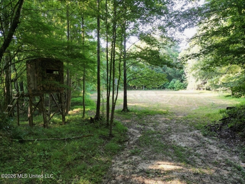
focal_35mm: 24
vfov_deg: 56.8
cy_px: 92
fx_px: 170
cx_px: 122
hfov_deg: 71.6
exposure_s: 1/80
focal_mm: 6.72
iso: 100
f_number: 1.7
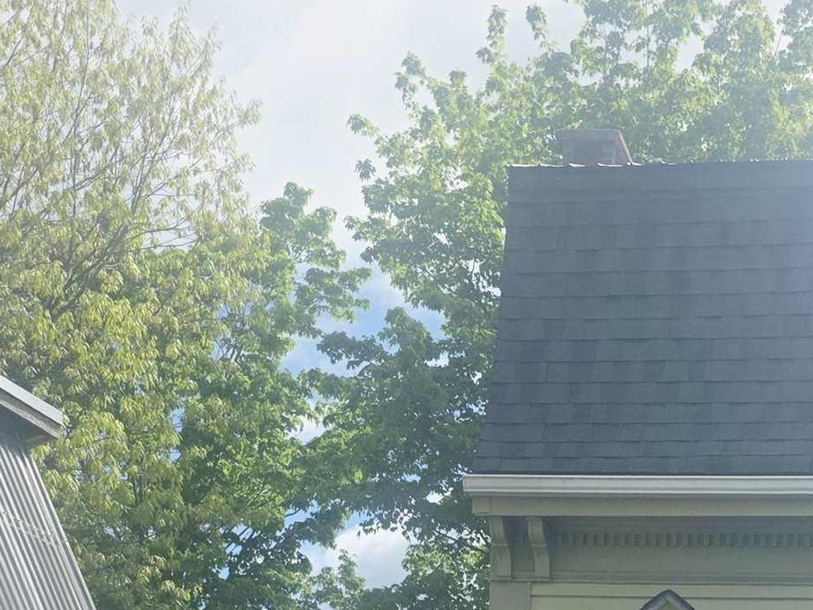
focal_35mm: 76
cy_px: 926
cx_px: 654
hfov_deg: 25.2
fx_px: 1784
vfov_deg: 17.4
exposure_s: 1/10000
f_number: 1.7
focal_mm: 6.3
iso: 64
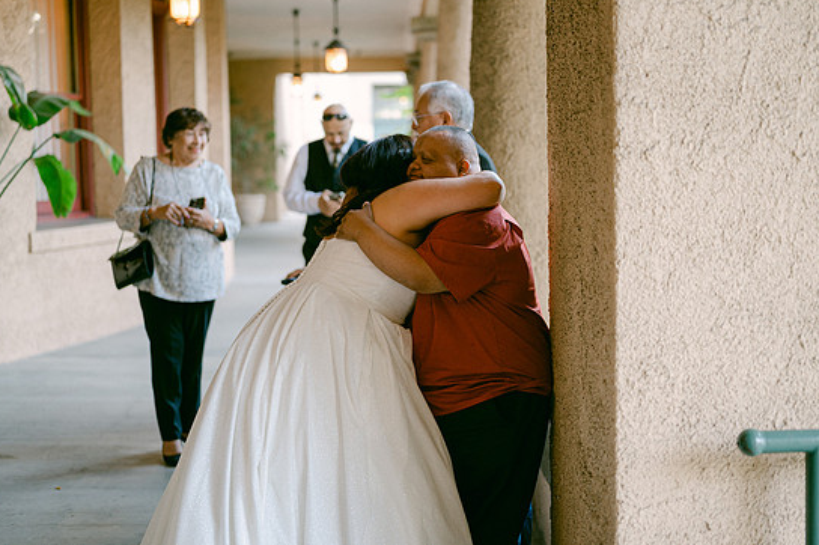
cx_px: 390
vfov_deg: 24.6
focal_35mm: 55
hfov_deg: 36.3
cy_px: 256
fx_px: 1250
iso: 560
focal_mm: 50
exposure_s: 1/125
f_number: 1.8
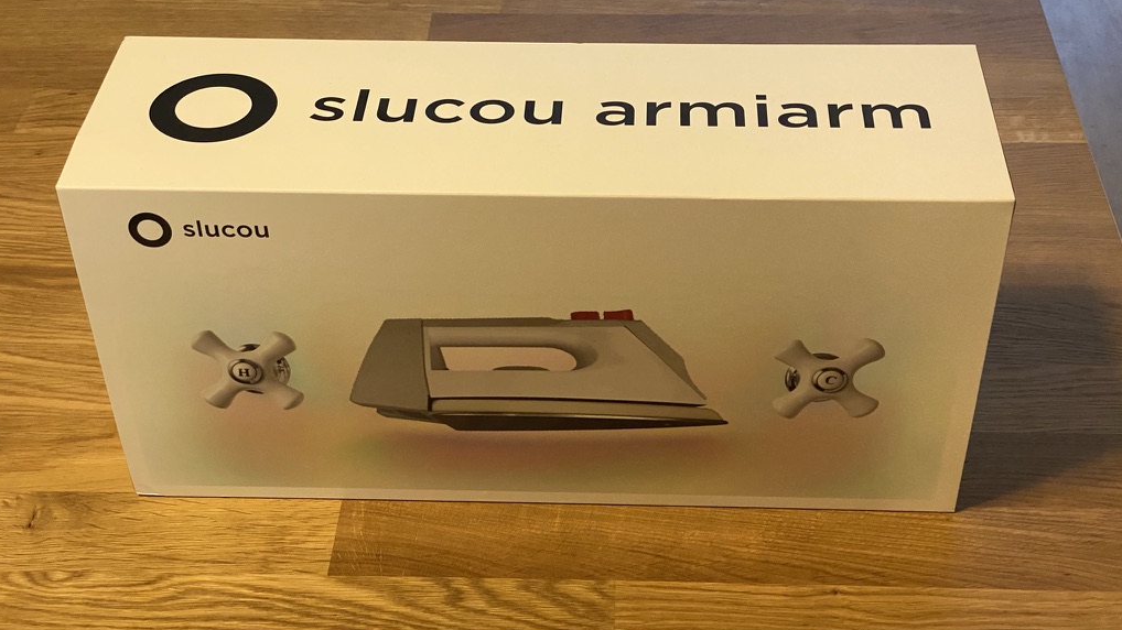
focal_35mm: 57
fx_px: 1695
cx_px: 559
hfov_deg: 36.6
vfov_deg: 21.1
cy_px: 346
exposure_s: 1/60
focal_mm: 6
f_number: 2
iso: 640
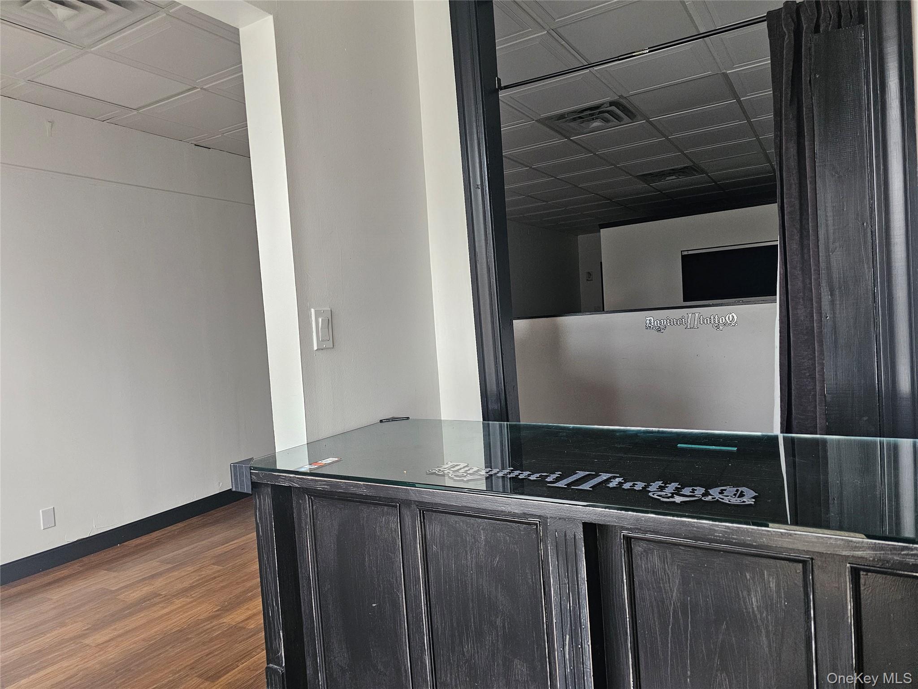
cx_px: 459
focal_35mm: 23
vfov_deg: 58.9
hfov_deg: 73.9
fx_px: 610
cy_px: 344
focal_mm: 6.3
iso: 500
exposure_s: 1/120
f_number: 1.7
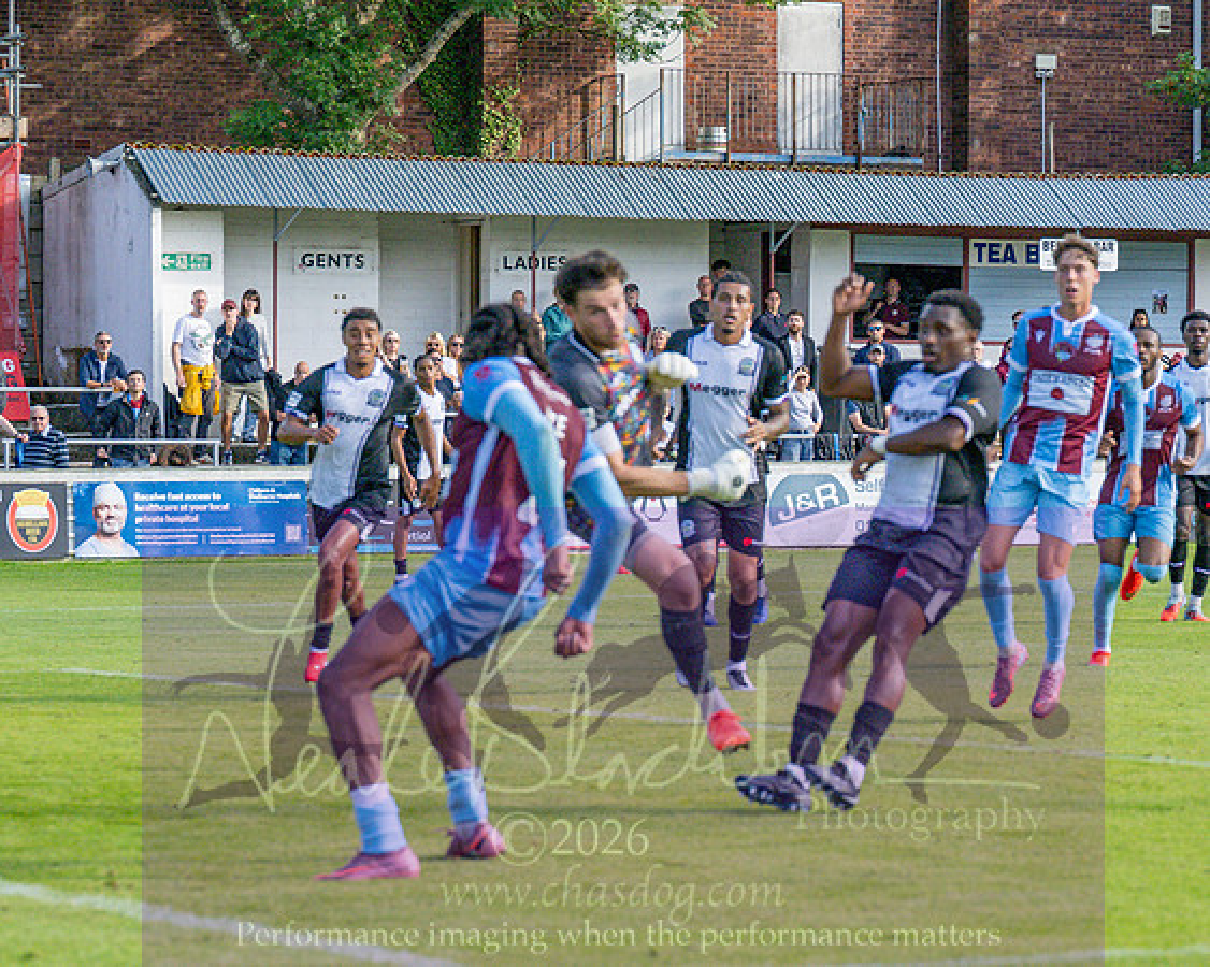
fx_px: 5935
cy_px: 484
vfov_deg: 9.3
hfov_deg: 11.6
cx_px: 975
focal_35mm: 166
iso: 400
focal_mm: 70
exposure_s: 1/2500
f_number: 4
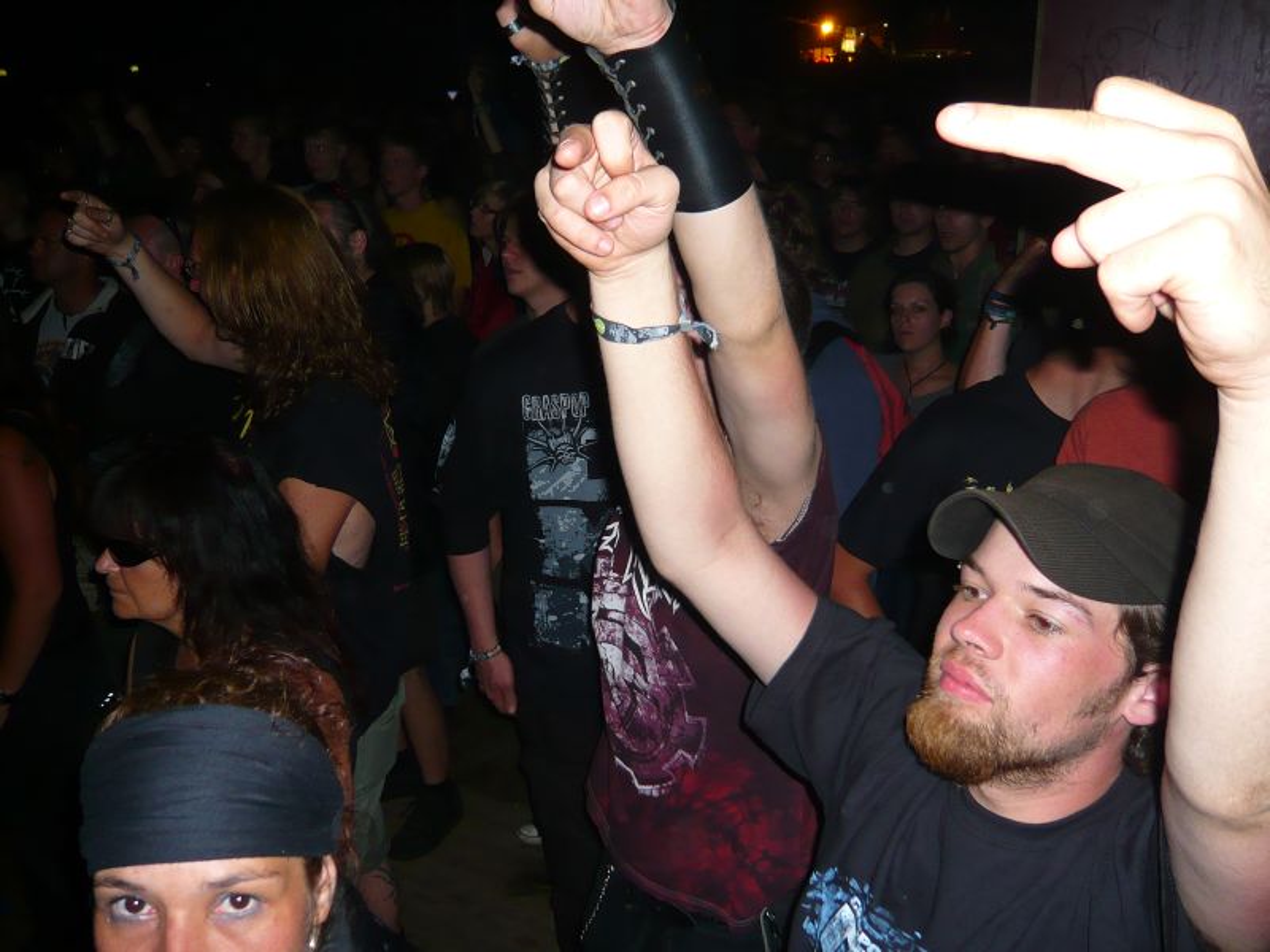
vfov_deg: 46.8
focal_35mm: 30
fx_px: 1101
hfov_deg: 60.0
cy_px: 476
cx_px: 635
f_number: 2.9
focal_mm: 4.9
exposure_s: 1/30
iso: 100
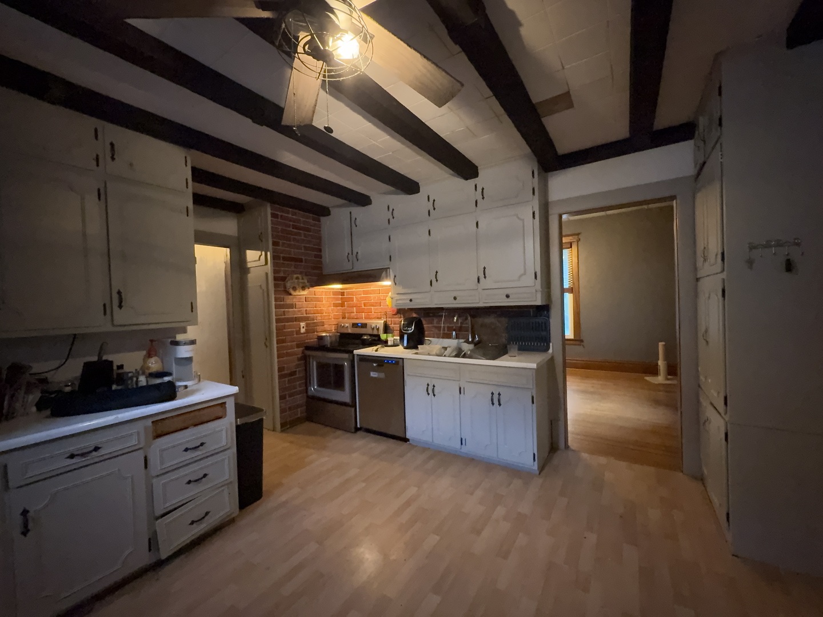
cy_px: 308
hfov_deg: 102.1
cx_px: 412
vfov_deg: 85.7
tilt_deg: -0.6
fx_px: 333
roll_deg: +1.9
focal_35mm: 14
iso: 1250
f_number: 2.2
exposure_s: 1/40
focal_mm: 2.22
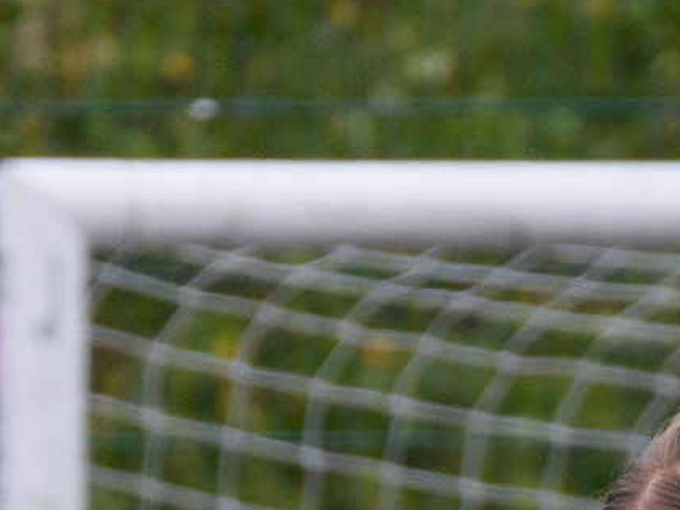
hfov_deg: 0.6
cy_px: 1622
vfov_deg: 0.4
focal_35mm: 3379
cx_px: 968
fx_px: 66377
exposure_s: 1/1250
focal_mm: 400
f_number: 5.6
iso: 1100
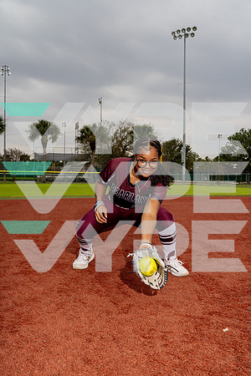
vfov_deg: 54.4
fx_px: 366
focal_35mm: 35
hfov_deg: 37.9
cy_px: 188
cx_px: 126
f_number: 7.1
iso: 100
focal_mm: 35
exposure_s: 1/250
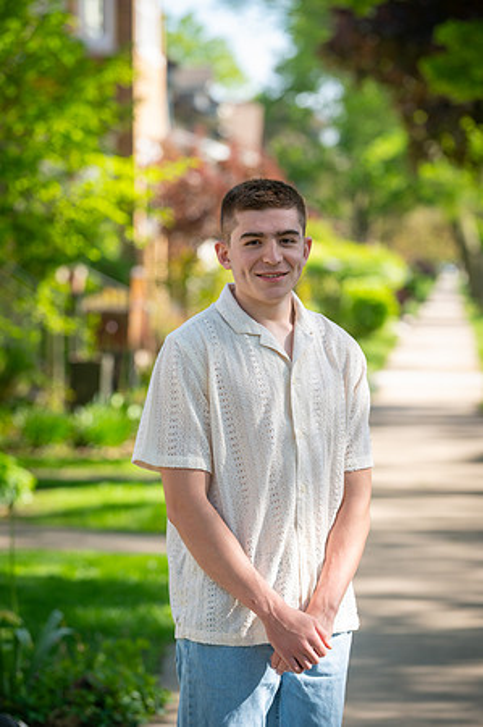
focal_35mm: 140
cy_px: 364
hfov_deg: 9.8
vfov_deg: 14.7
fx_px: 2824
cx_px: 242
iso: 250
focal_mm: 140
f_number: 4
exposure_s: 1/320
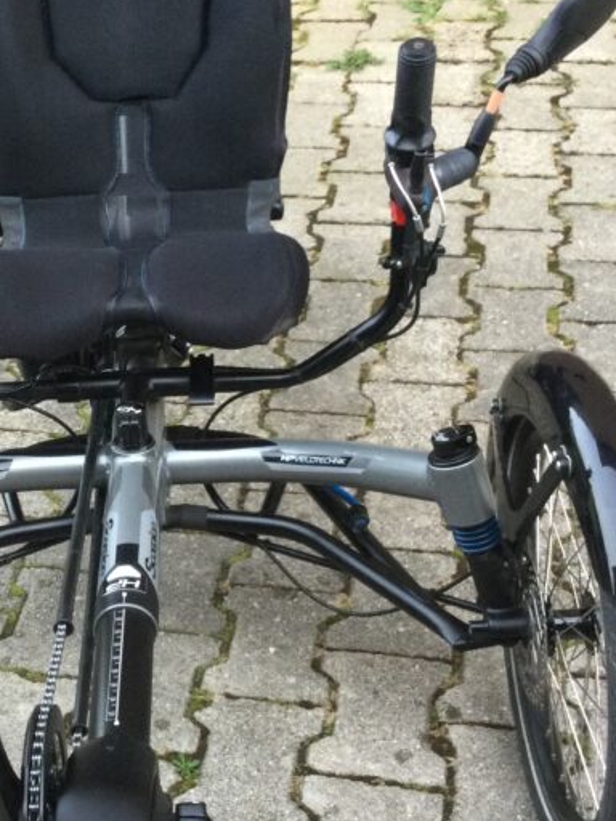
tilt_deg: -36.8
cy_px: 428
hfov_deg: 23.1
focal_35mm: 62
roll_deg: +8.0
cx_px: 77
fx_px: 1471
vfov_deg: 31.2
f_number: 2.4
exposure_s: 1/33
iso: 50
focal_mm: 3.3
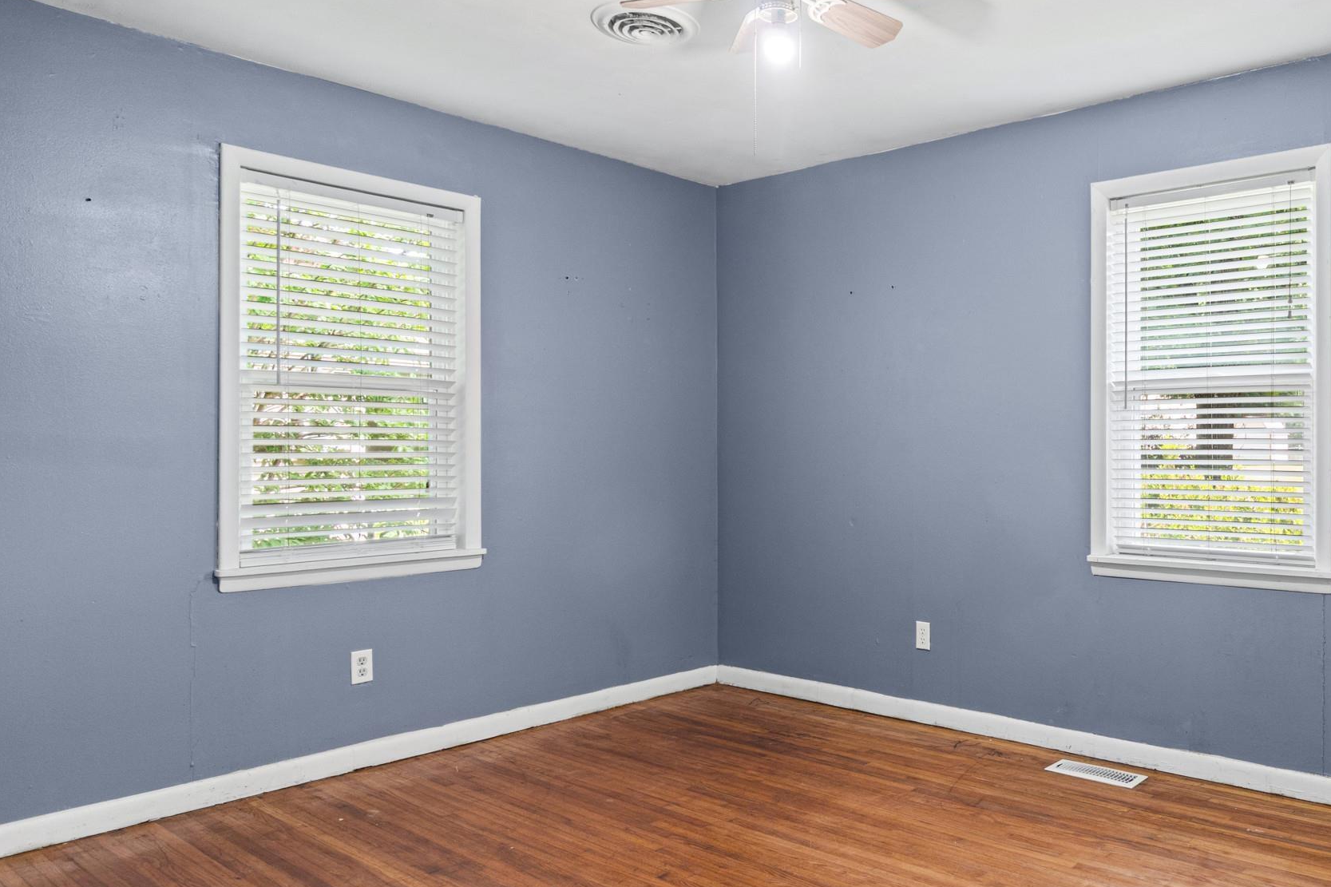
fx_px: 998
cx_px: 984
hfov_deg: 63.8
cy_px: 457
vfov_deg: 47.9
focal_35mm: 27
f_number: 9
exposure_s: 1
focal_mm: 12
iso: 250
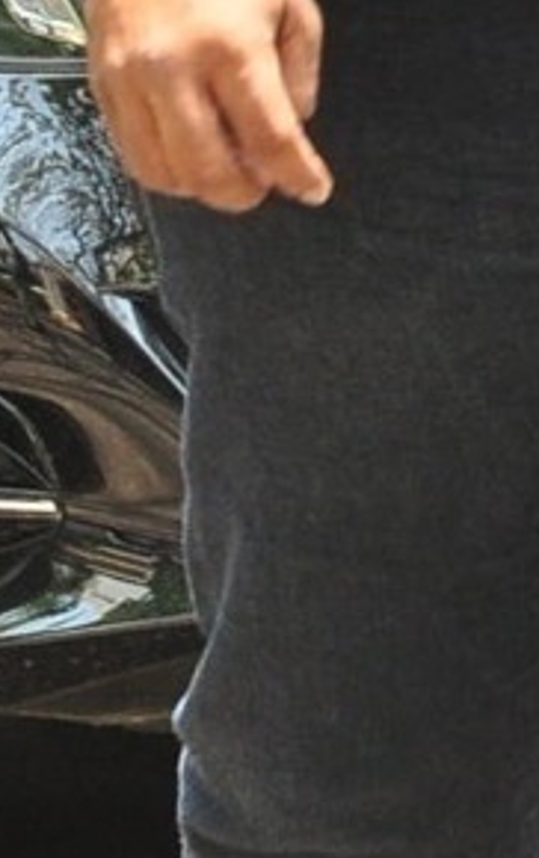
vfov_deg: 3.2
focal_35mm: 665
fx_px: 15583
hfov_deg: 2.0
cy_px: 90
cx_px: 1093
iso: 500
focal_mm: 70
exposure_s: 1/125
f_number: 9
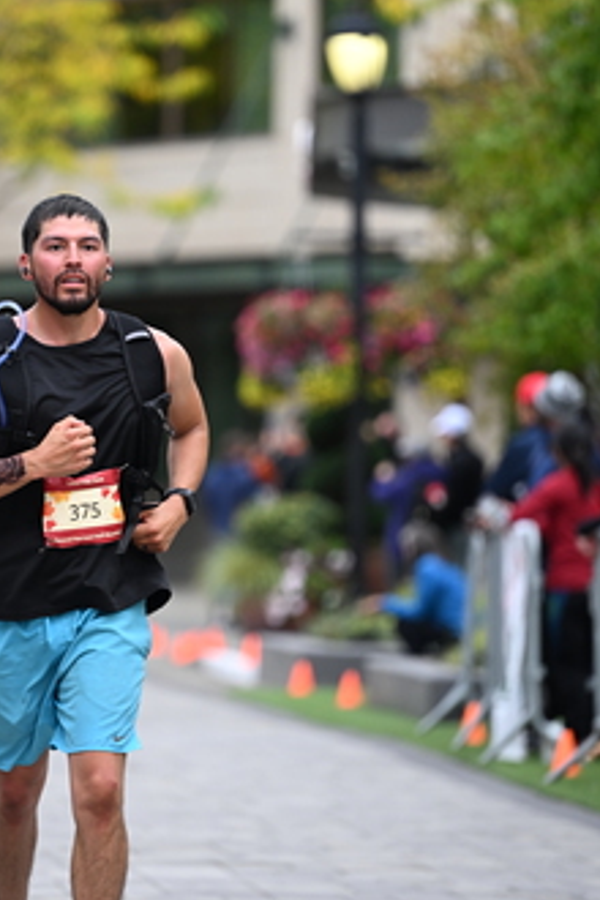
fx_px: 7499
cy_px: 395
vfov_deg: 6.9
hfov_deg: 4.6
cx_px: 124
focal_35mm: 300
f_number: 2.8
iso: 640
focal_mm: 180
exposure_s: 1/2000
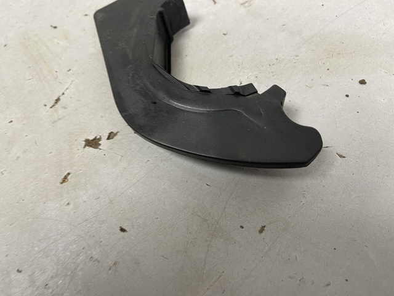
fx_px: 285
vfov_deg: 54.9
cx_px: 197
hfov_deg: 69.4
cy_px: 148
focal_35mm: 25
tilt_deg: -60.7
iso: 80
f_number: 1.6
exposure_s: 1/50
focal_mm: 5.1
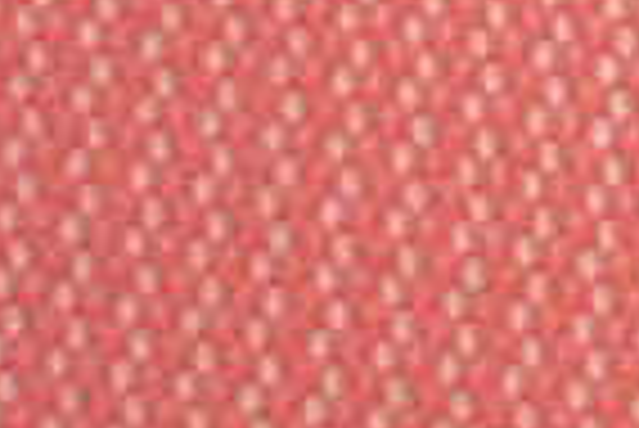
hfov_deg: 4.4
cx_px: 1386
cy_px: -414
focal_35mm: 464
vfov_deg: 3.0
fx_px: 8241
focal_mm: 55
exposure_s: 1/30
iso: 100
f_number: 6.3
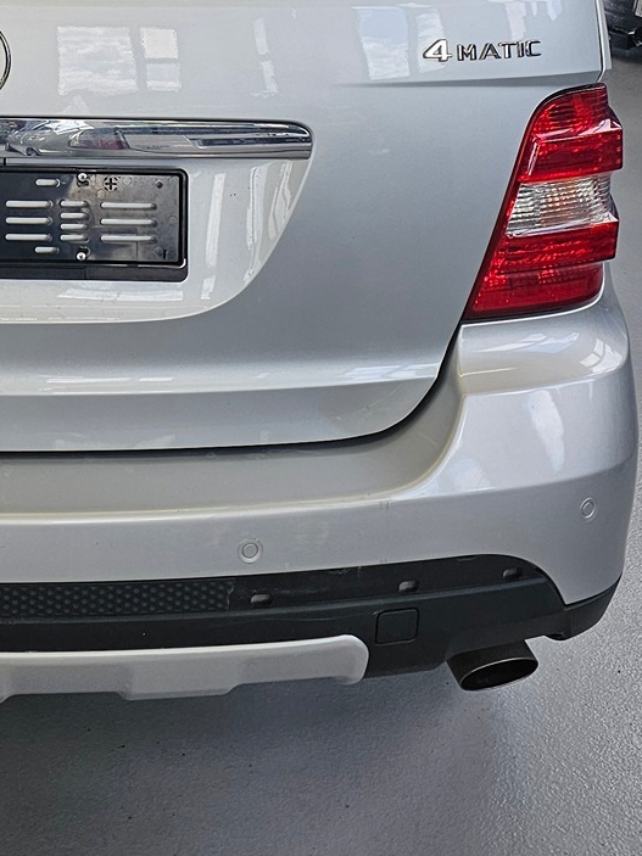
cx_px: -29
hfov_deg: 21.3
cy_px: -66
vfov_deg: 27.2
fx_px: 1633
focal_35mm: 66
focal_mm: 6.3
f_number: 1.7
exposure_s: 1/207
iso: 20
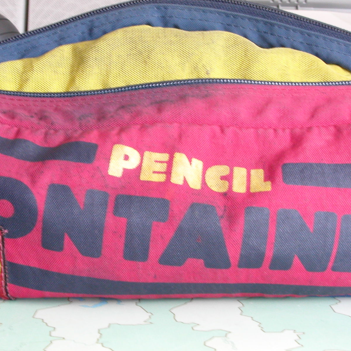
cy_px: 175
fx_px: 665
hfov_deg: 29.5
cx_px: 182
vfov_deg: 29.6
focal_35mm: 58
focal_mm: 7.5
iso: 200
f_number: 5.2
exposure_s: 1/7.1
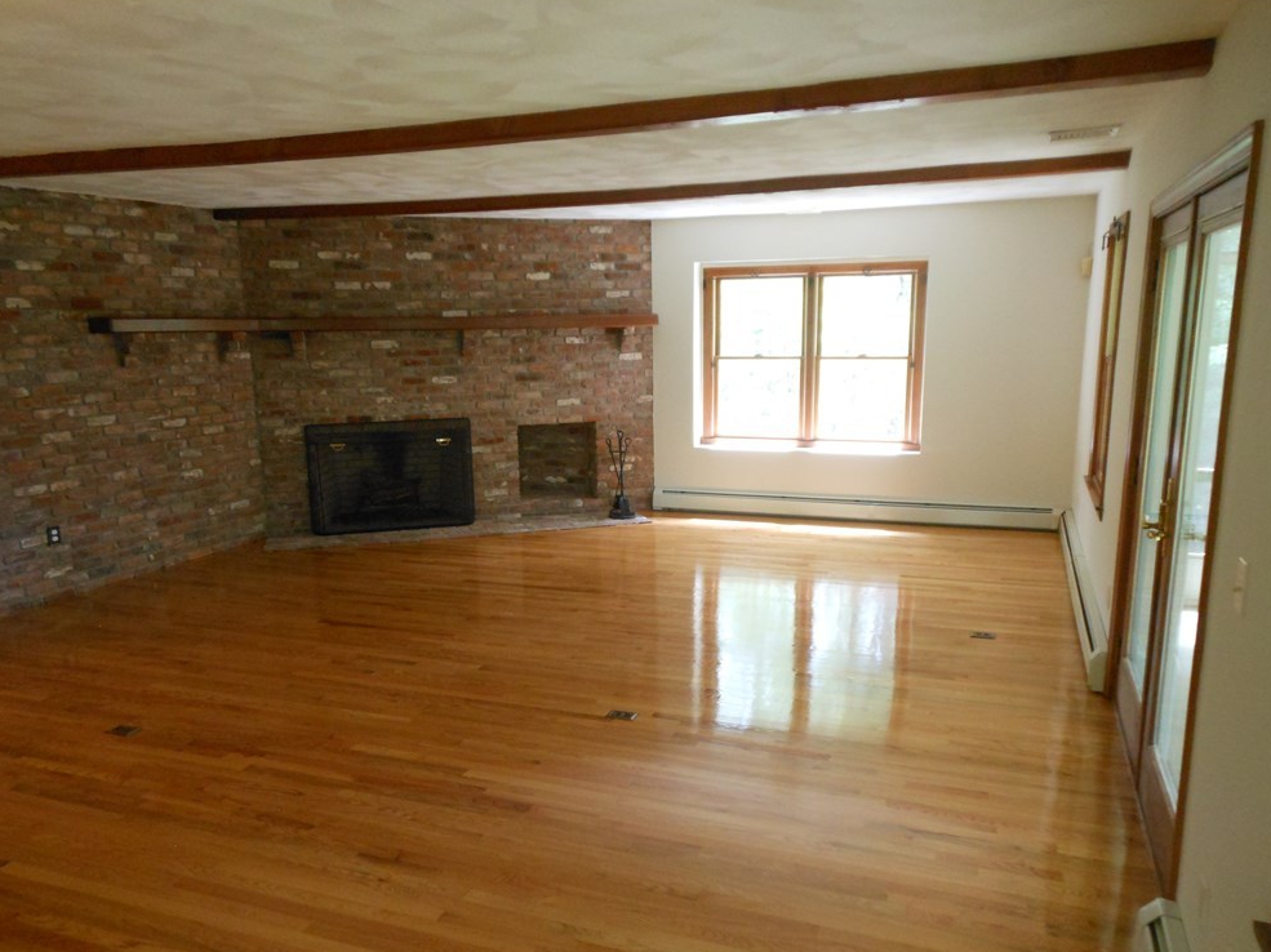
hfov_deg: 67.3
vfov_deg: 53.0
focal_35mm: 26
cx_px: 617
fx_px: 954
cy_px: 484
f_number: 3.2
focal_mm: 4.5
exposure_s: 1/13
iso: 400
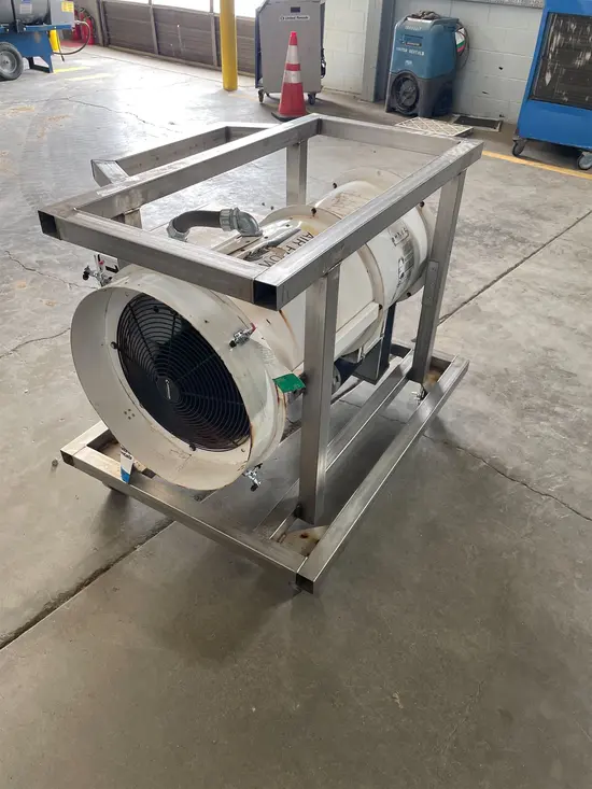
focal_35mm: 26
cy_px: 394
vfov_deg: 67.3
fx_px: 593
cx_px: 296
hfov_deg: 53.1
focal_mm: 4.2
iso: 125
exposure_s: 1/80
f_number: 1.6
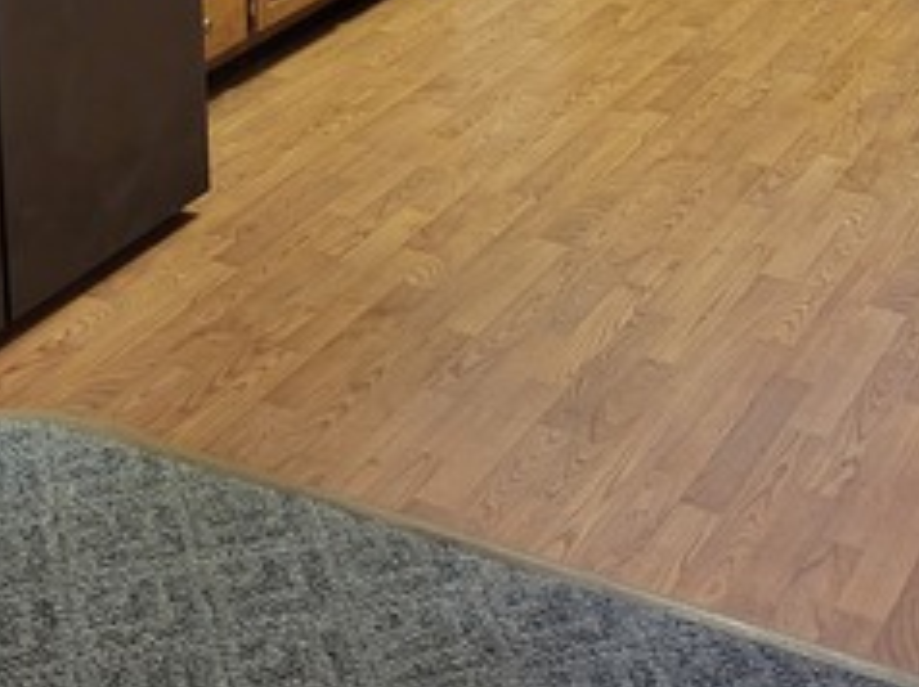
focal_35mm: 73
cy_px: -259
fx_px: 1936
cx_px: 577
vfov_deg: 18.4
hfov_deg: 26.6
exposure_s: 1/40
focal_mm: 5.4
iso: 400
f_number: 1.8
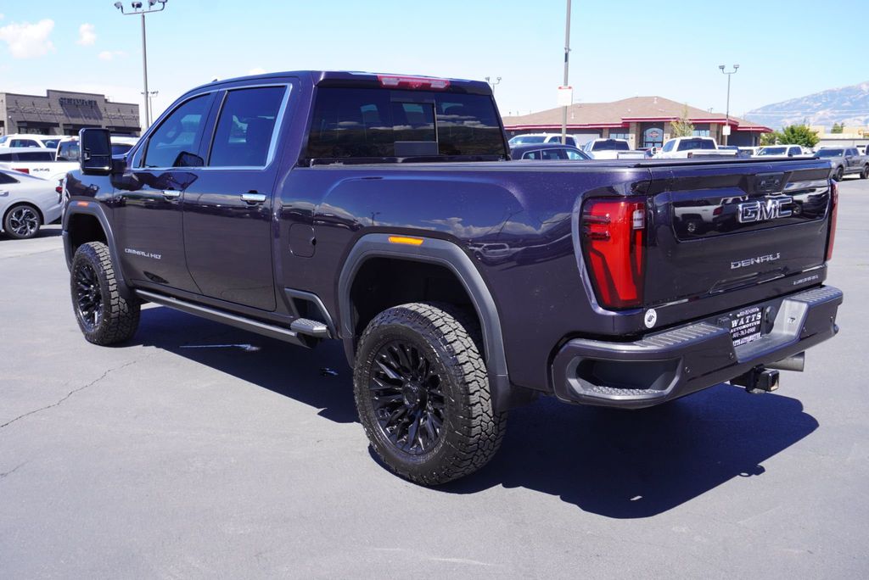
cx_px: 434
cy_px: 290
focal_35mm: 34
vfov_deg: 38.4
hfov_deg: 55.1
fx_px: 833
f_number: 8
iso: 100
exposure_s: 1/100
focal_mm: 23
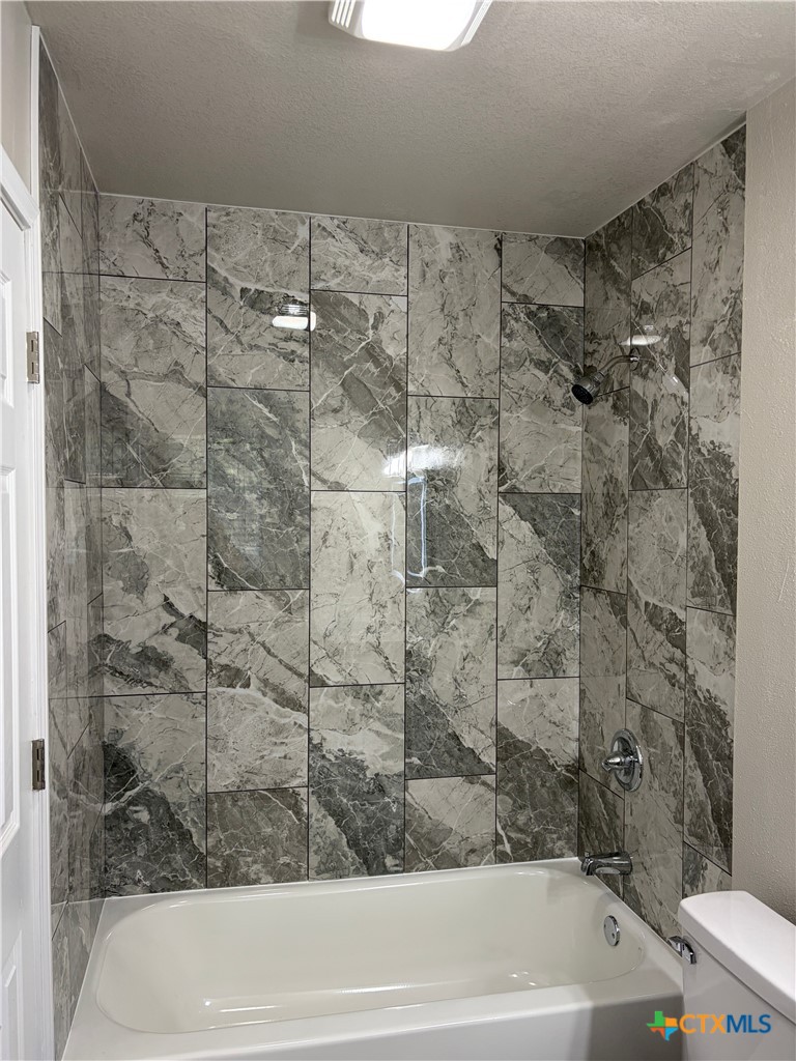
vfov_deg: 67.3
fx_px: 797
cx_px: 398
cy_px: 530
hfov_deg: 53.1
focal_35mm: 26
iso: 80
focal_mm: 5.96
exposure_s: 1/60
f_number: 1.6
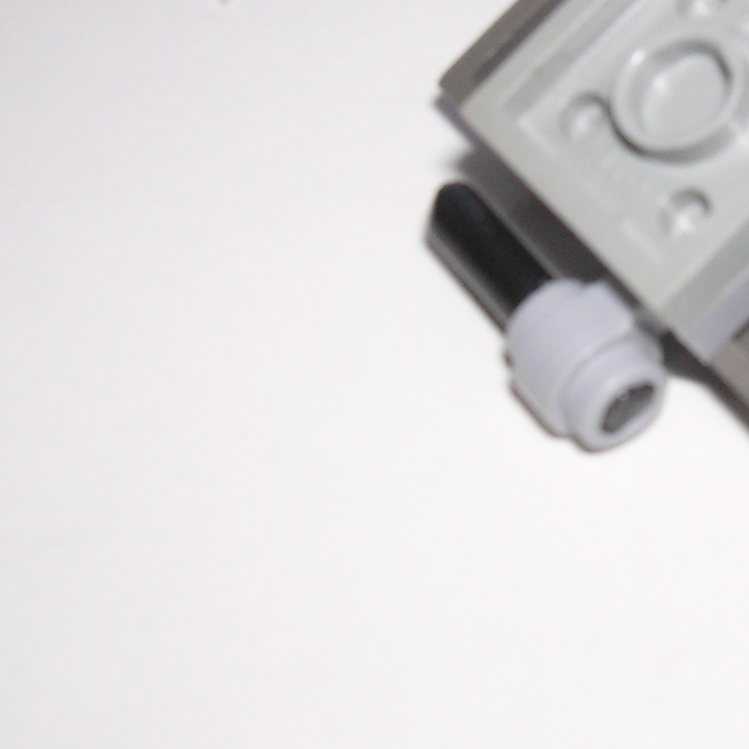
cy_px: 151
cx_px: 749
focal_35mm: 82
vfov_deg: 20.9
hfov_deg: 20.5
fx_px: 2007
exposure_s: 1/60.1
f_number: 5.6
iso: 100
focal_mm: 5.8
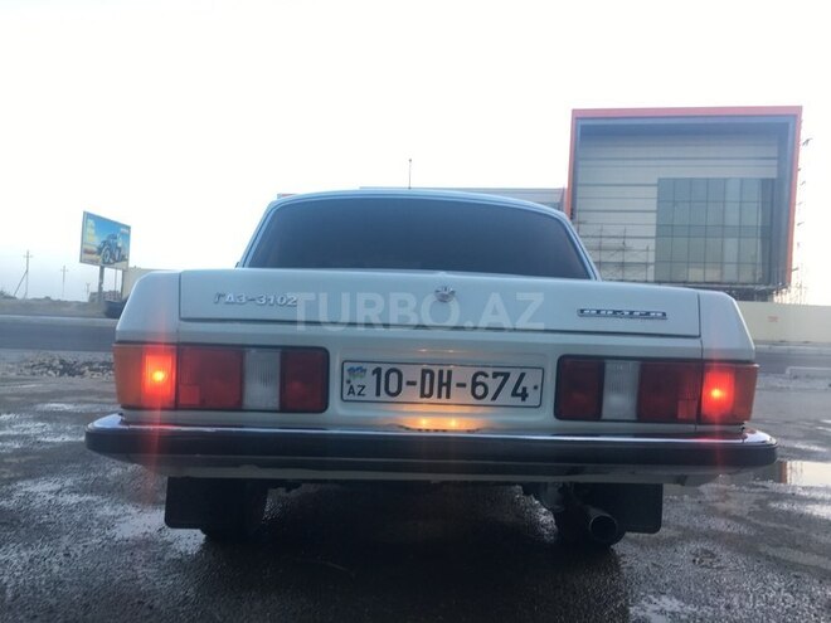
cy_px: 312
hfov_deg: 61.7
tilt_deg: +2.4
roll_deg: -2.3
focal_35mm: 29
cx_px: 416
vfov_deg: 48.2
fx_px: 696
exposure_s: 1/50
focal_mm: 4.15
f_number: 2.2
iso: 25
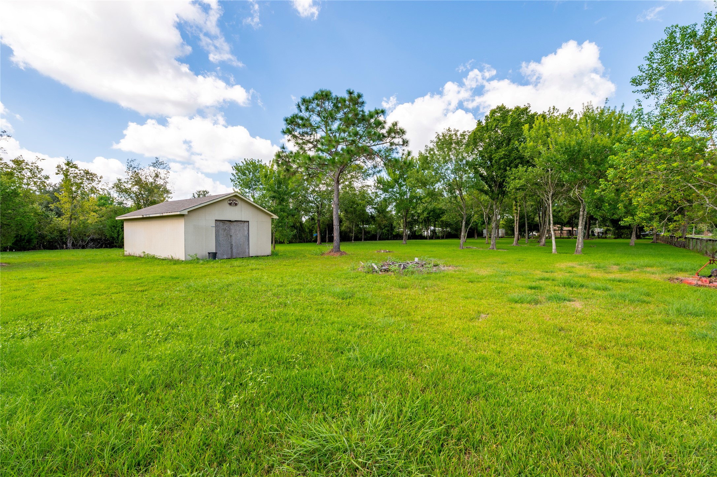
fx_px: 318
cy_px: 238
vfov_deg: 73.7
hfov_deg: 96.8
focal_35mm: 16
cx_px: 358
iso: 125
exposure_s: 1/50
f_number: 14
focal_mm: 16
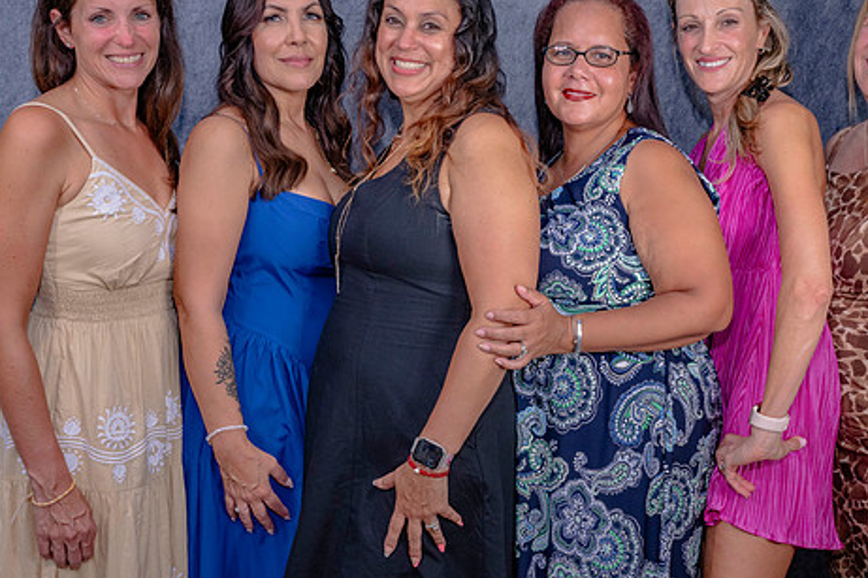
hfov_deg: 40.3
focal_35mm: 49
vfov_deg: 27.5
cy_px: 295
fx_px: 1181
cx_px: 488
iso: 800
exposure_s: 1/80
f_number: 16
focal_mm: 36
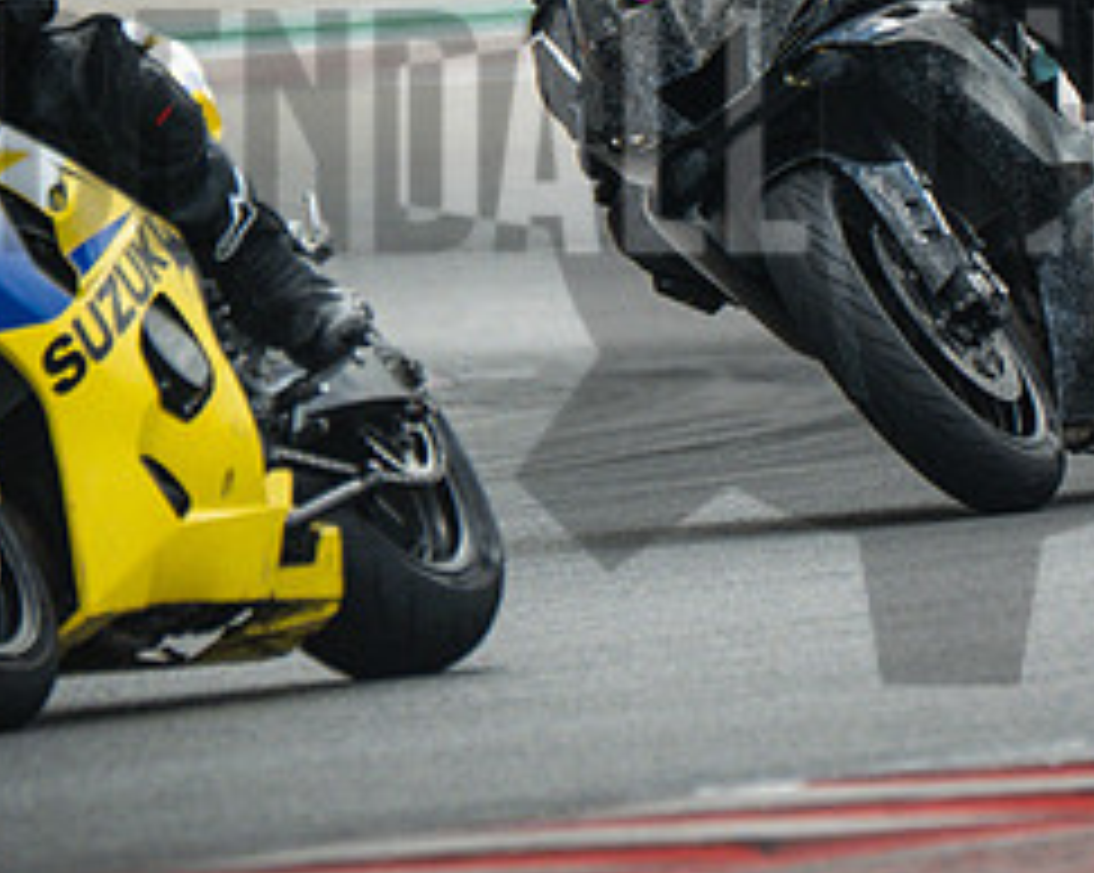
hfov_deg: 1.4
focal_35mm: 1346
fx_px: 43546
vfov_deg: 1.1
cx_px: 950
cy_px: 137
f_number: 5.6
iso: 2000
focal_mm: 400
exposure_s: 1/1600
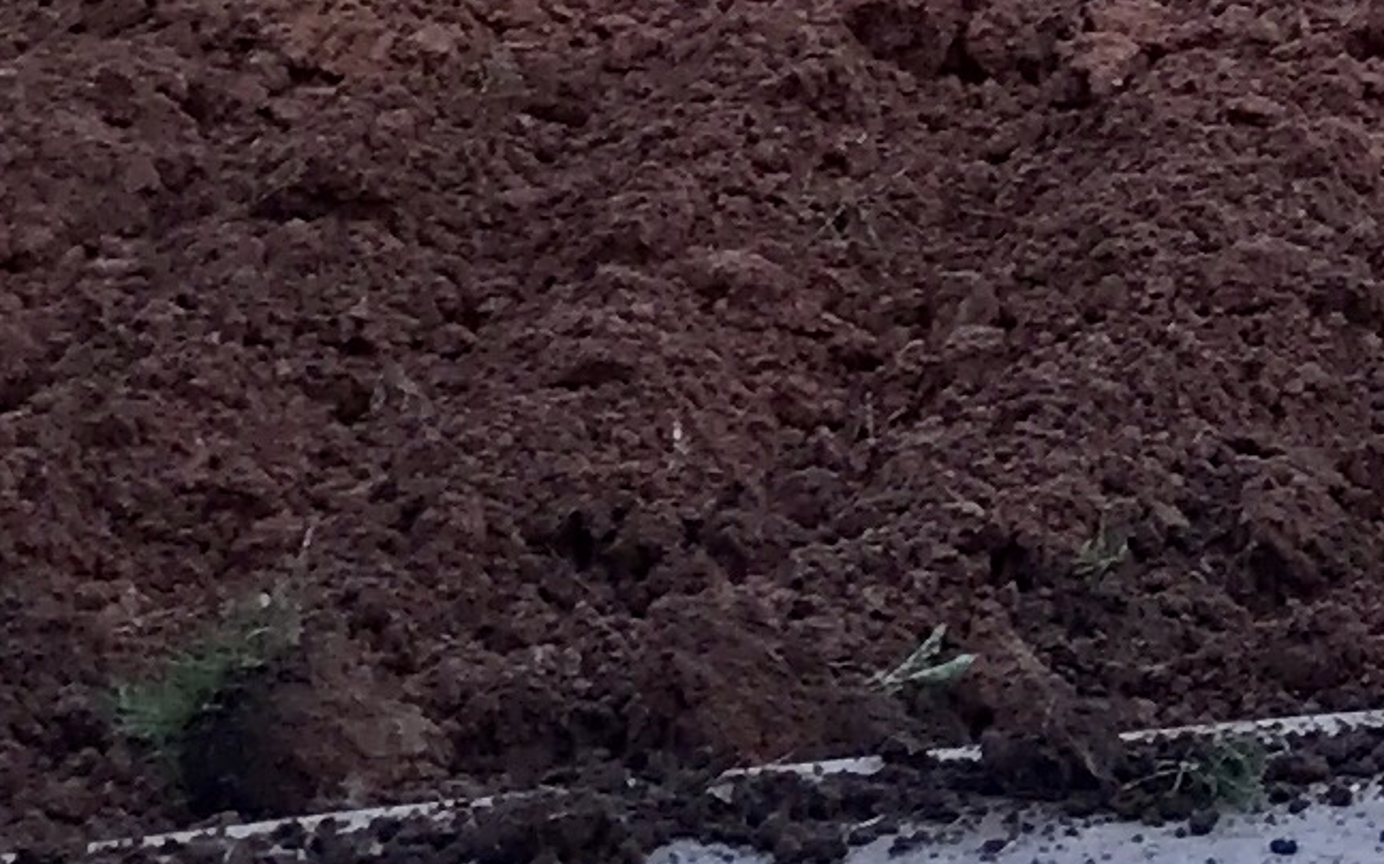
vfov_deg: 6.7
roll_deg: +2.3
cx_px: 1994
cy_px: -1313
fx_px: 6976
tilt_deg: -4.3
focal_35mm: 185
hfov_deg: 11.0
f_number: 1.8
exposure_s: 1/120
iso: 20
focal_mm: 3.99
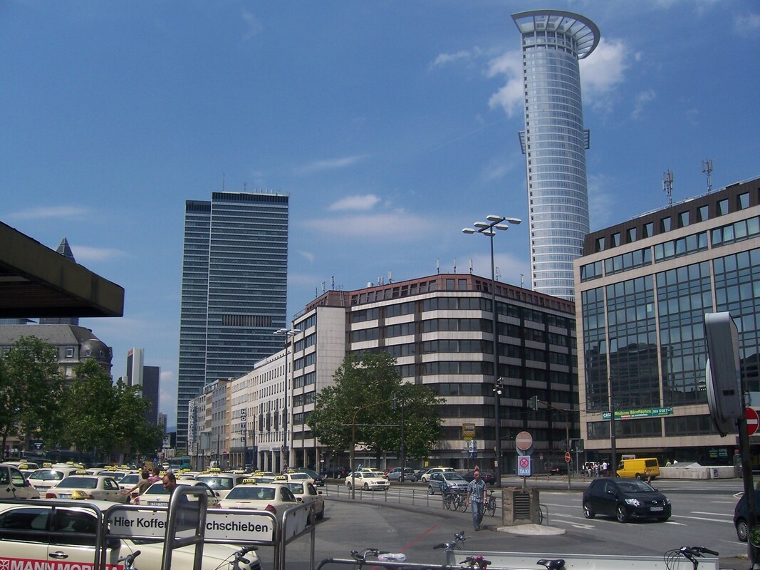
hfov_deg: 51.4
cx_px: 380
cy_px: 285
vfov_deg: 39.6
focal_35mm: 36
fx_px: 790
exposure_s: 1/1000
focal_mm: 6.2
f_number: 4.5
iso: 80
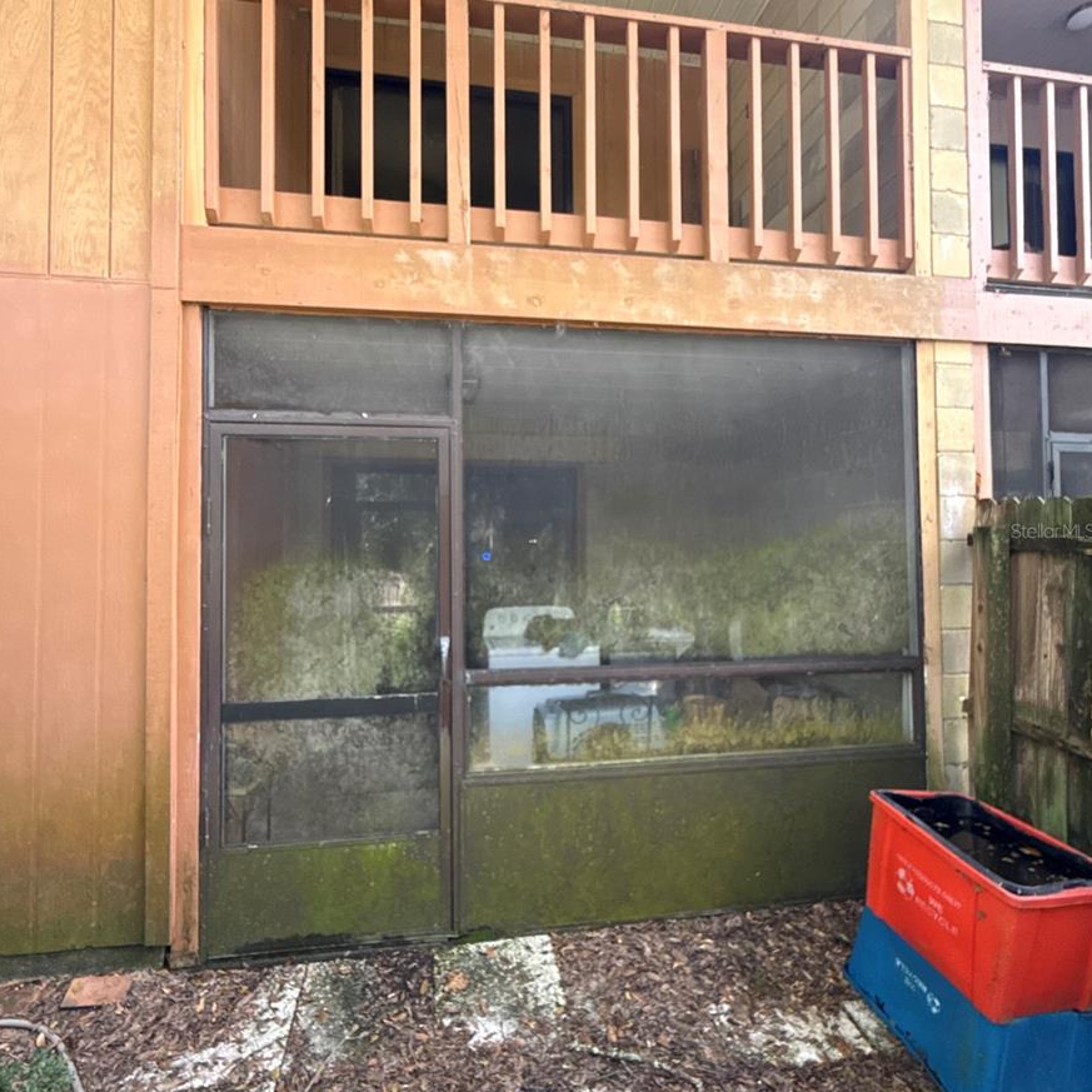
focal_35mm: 17
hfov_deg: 84.0
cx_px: 537
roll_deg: +0.3
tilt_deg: +1.9
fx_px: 607
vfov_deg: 83.9
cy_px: 530
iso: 160
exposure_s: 1/99
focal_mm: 2.22
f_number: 2.2
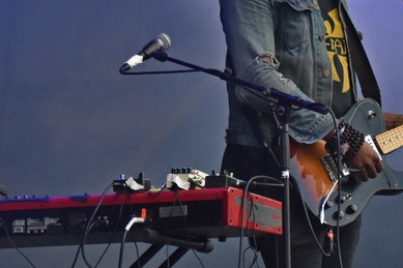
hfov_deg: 6.4
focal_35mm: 324
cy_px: -32
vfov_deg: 4.2
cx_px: 283
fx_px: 3625
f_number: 2.8
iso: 1250
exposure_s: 1/4000
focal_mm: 70
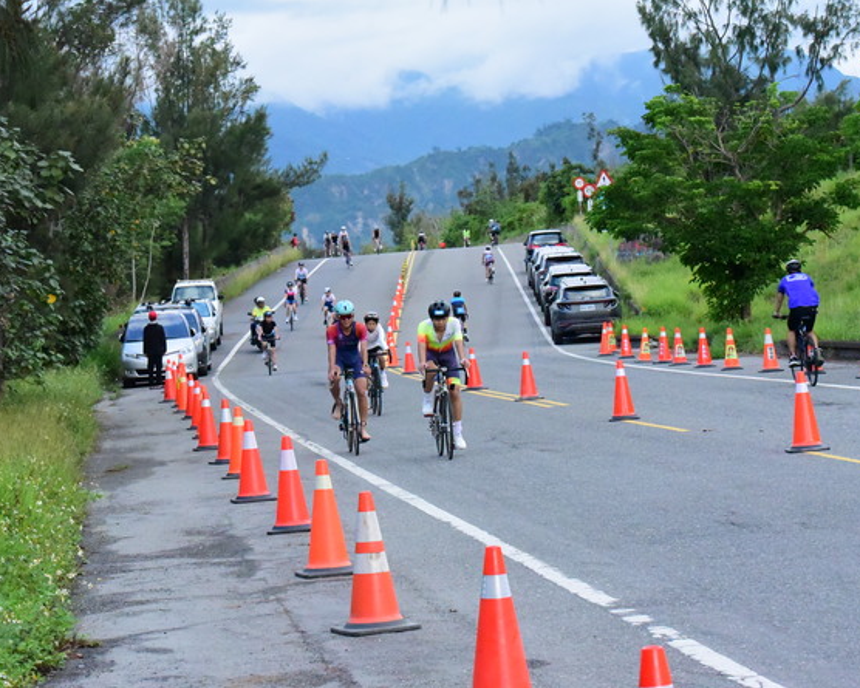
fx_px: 3284
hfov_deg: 14.9
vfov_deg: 12.0
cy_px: 336
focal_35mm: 129
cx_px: 445
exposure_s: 1/2500
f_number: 13
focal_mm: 98
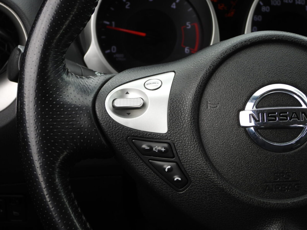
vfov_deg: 17.4
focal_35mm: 85
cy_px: 115
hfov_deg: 23.0
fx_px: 754
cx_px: 154
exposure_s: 1/125
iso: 100
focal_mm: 15.3
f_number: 3.5
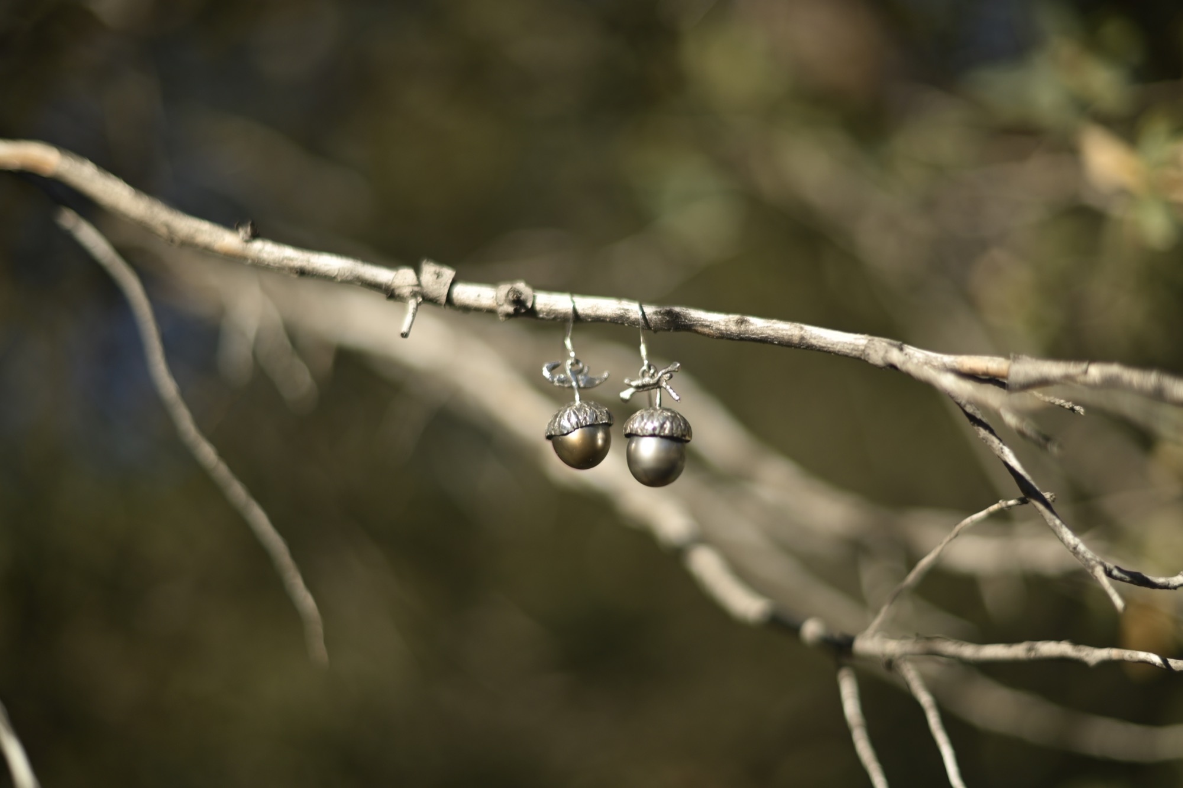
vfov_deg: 27.0
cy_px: 394
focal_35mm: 50
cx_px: 592
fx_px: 1643
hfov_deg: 39.6
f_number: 1.4
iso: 100
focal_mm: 50
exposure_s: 1/1600
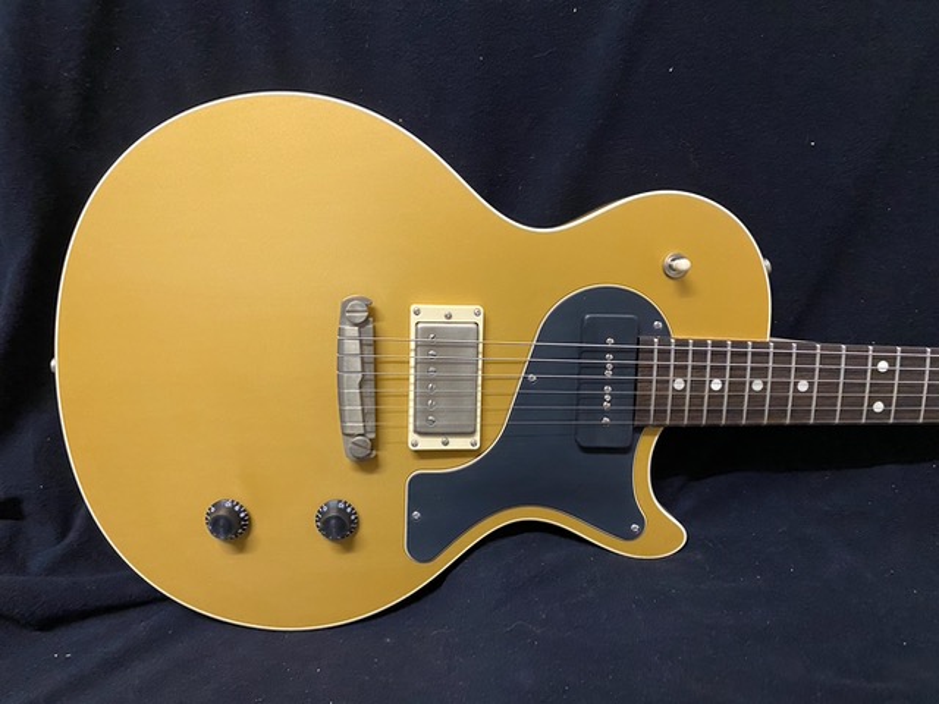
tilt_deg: -17.8
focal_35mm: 26
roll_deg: -0.3
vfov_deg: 53.1
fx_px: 705
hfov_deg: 67.3
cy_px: 352
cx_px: 470
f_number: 1.8
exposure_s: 1/33
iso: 500
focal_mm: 4.25
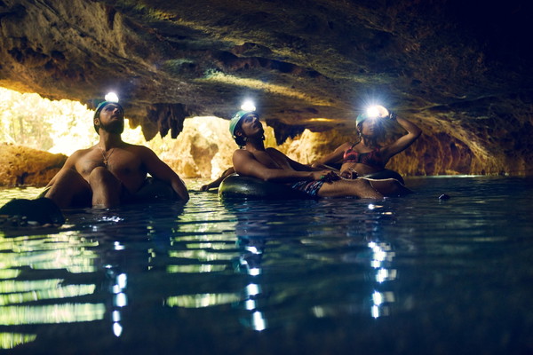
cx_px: 266
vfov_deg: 28.1
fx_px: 711
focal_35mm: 48
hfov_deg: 41.1
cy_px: 178
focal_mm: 48
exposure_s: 1/60
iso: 1600
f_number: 3.5
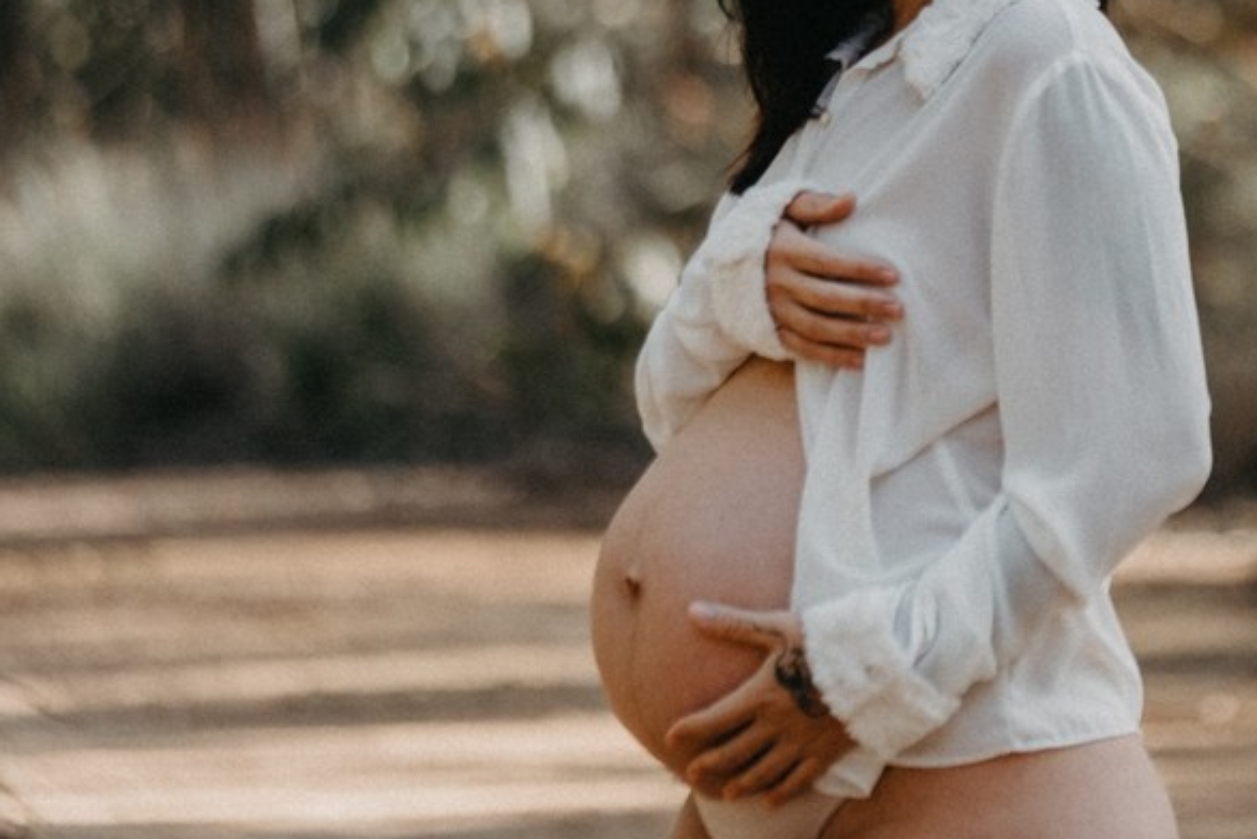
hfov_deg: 4.8
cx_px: 1010
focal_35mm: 430
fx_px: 15017
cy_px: 82
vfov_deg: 3.2
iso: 160
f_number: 2.8
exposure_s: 1/250
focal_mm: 140
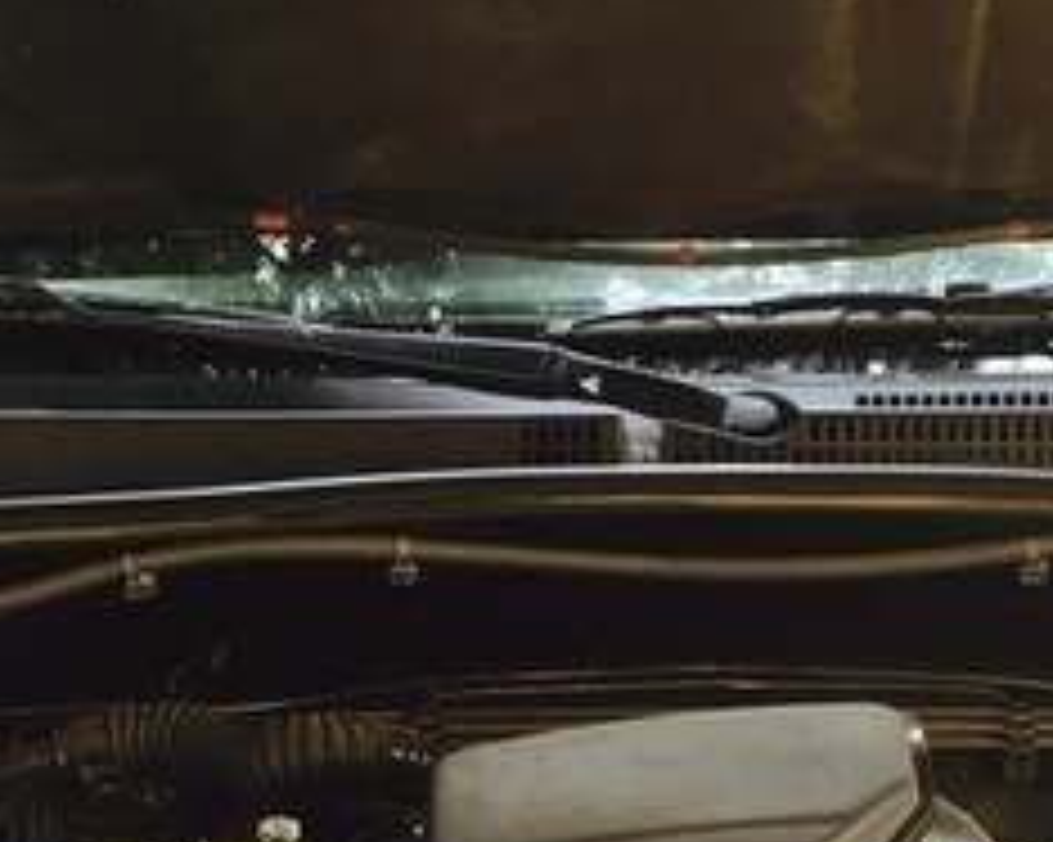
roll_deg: -1.9
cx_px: 688
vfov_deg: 18.4
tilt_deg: -24.4
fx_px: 2492
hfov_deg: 23.8
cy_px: 943
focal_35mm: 80
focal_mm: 4.15
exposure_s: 1/33
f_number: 2.2
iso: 32
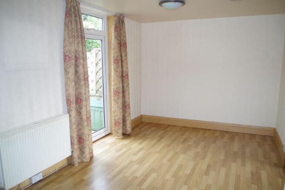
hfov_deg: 67.4
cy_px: 95
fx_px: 214
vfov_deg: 47.9
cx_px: 142
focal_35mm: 27
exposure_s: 1/100
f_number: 3.5
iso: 400
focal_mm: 18
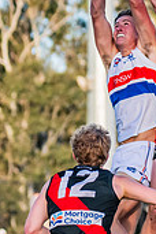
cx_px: 167
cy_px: 179
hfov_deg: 1.9
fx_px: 4719
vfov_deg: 2.8
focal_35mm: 726
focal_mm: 180
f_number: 5.6
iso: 800
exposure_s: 1/1600
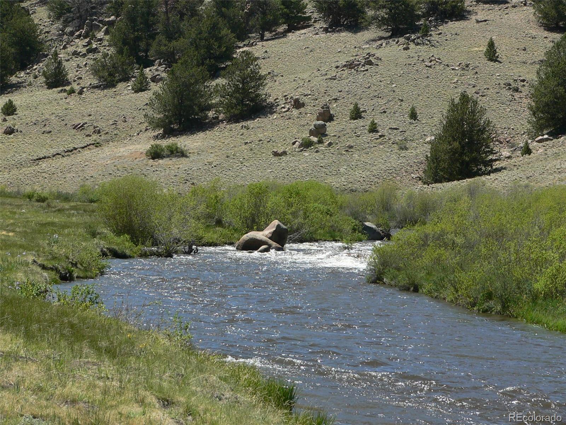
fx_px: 1864
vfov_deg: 13.0
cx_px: 283
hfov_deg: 17.3
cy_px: 212
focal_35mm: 114
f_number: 4
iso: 80
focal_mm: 14.9
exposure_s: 1/400
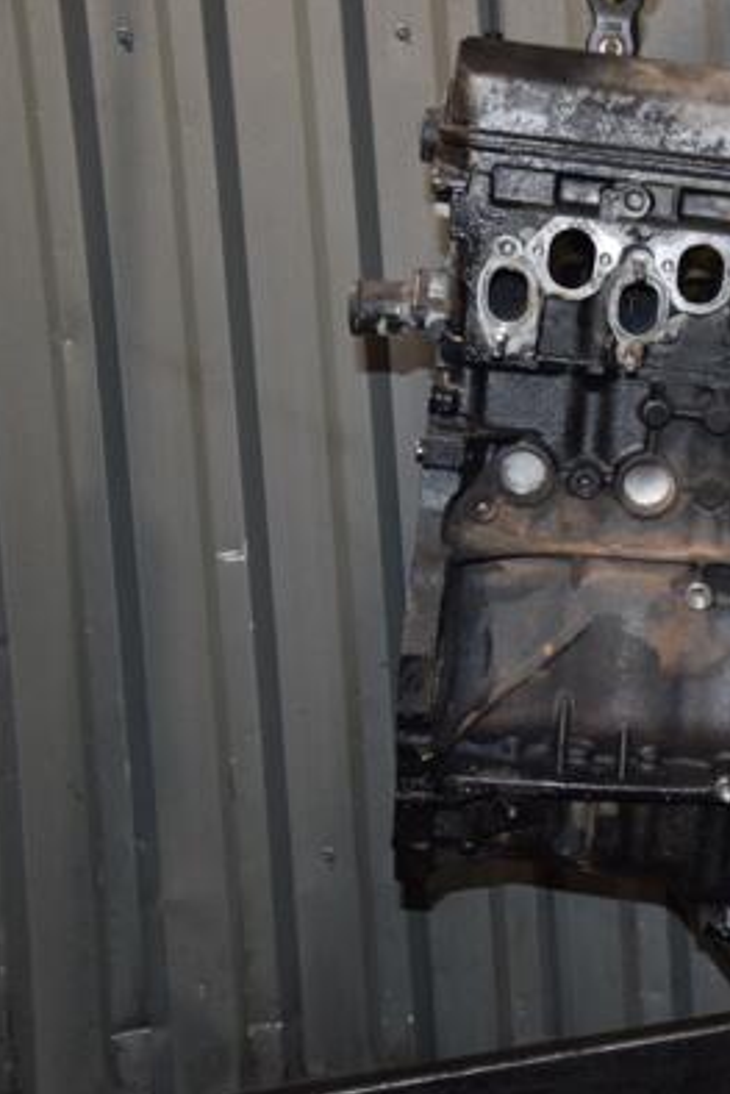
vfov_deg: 31.4
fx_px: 1945
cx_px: 810
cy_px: 544
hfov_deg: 20.3
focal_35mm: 64
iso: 800
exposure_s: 1/60
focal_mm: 28
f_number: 5
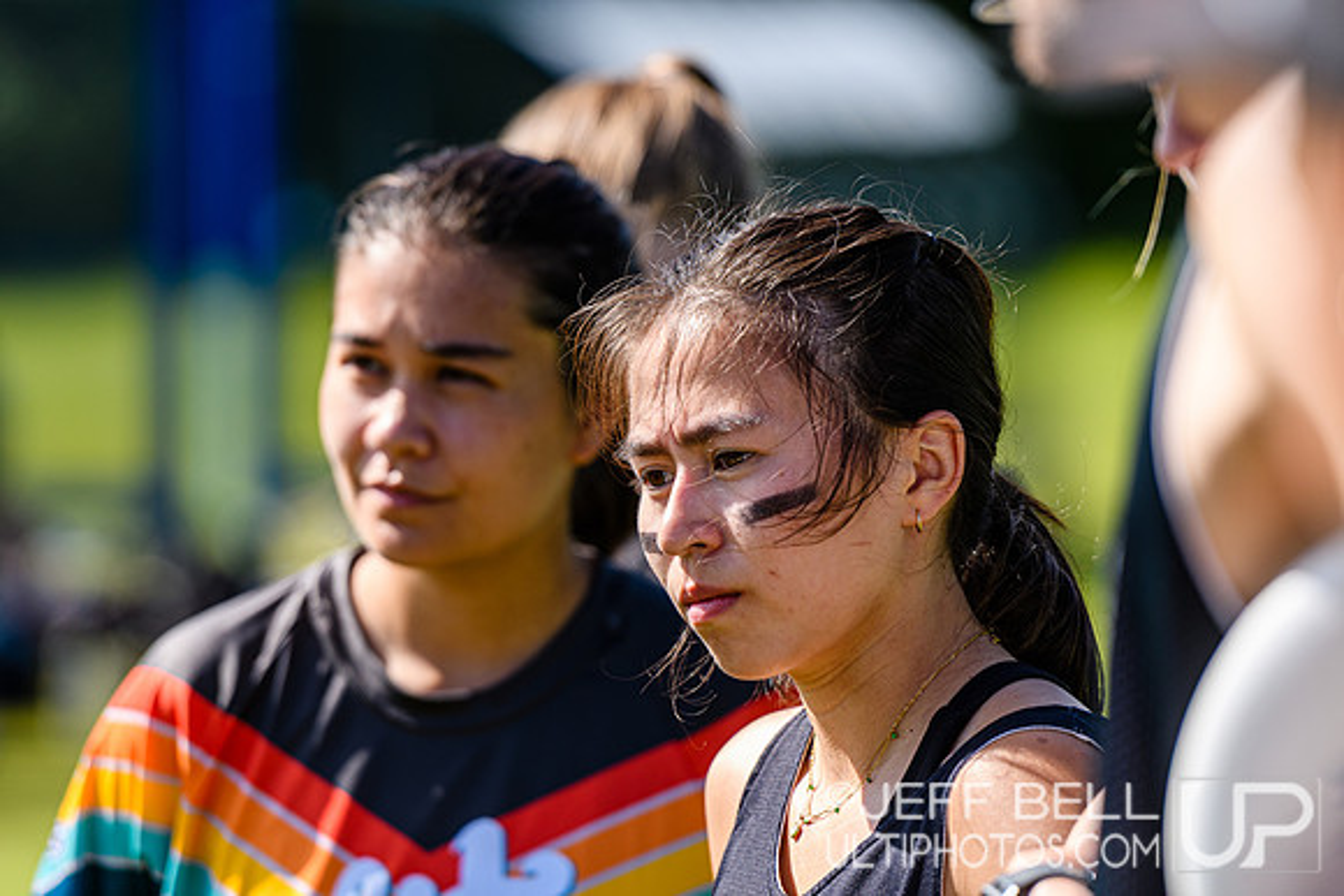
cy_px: 448
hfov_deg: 6.9
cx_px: 672
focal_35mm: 300
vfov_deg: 4.6
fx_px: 11202
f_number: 3.2
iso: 140
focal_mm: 200
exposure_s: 1/1250
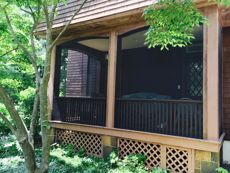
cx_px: 115
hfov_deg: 61.7
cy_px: 86
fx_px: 193
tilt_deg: +4.7
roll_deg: -4.8
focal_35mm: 29
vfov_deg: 48.2
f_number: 2.2
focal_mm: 4.15
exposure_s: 1/60
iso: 32
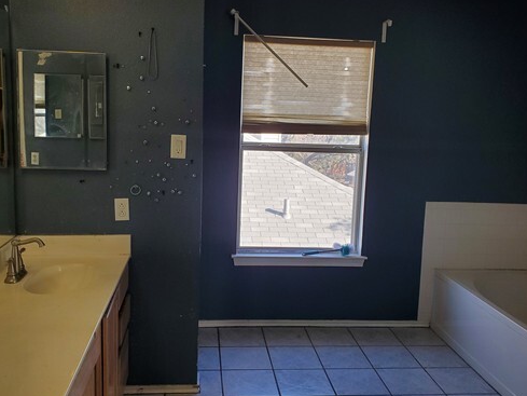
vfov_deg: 41.8
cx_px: 256
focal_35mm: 34
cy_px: 185
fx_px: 518
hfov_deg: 53.9
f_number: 2.4
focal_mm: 4.3
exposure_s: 1/120
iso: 64
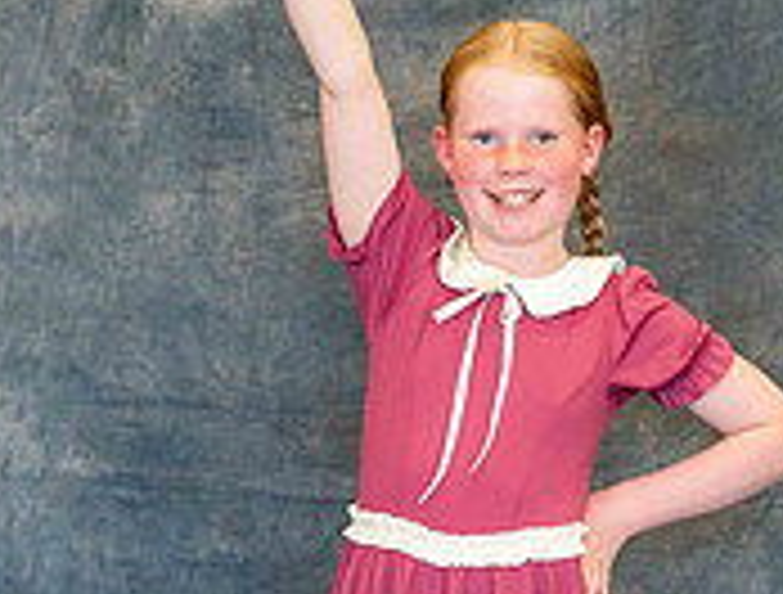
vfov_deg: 4.8
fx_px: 7132
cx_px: 95
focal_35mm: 314
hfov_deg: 6.3
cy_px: 634
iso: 2000
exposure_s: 1/160
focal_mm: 85
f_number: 3.2
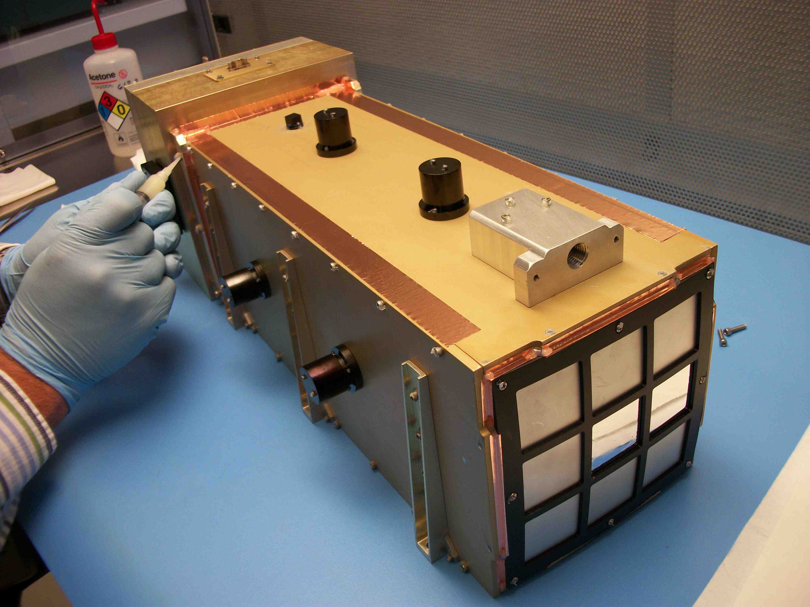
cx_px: 405
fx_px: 749
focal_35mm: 32
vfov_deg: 44.2
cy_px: 304
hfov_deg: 56.8
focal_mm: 5.7
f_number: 2.9
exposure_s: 1/60
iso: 86
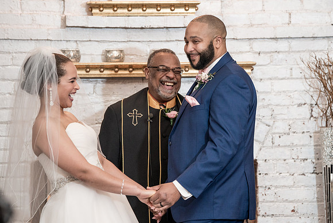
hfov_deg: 9.3
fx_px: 2050
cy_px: 120
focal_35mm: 222
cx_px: 197
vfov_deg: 6.2
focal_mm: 187
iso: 2000
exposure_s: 1/100
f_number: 4
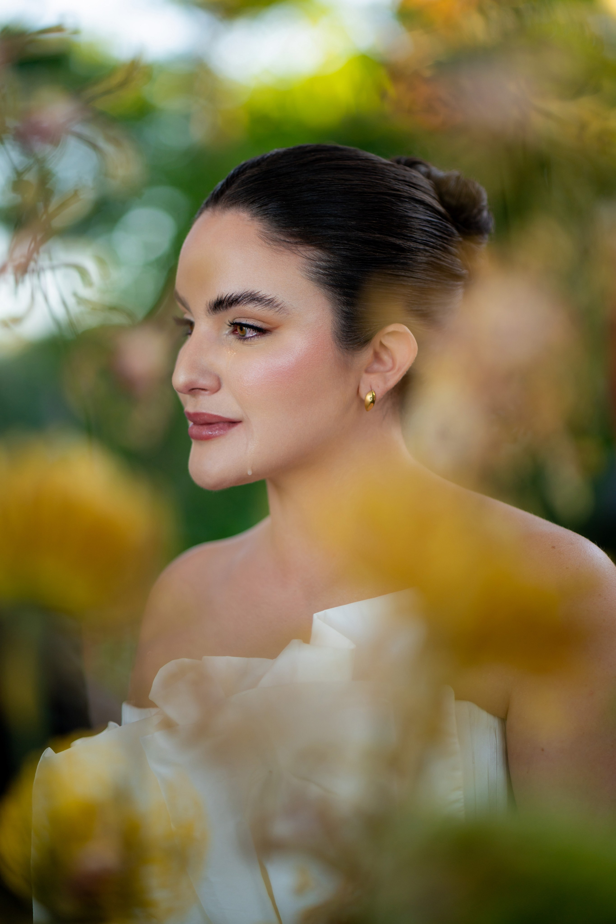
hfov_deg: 16.1
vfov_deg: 23.9
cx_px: 308
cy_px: 462
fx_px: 2181
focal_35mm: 85
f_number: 1.8
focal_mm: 85
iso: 100
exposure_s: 1/400
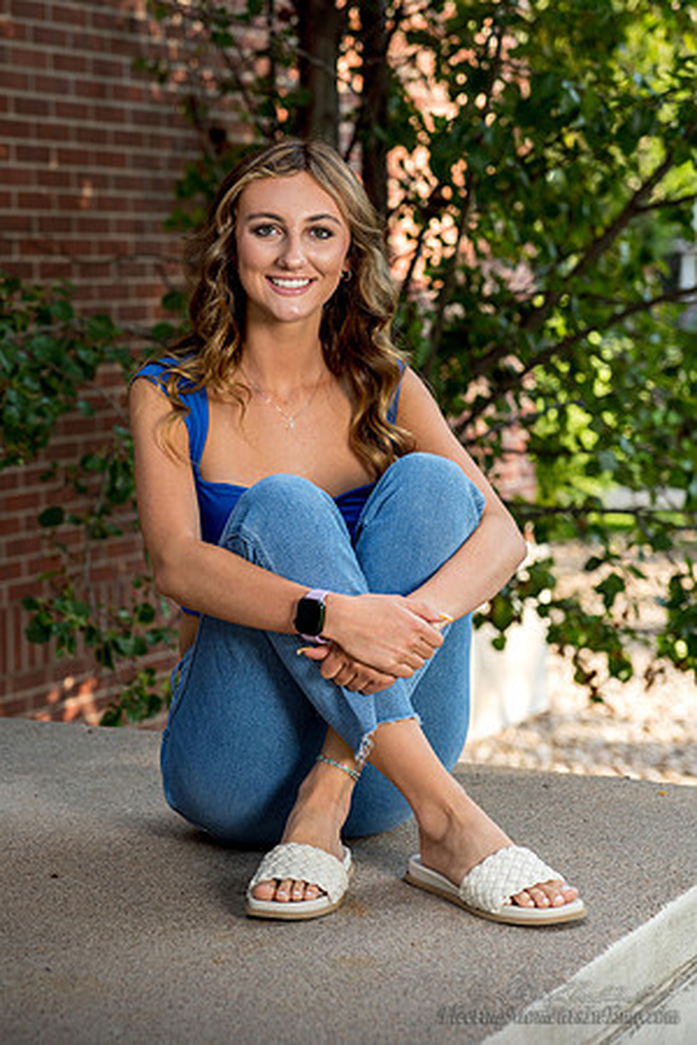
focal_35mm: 70
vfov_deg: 28.8
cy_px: 522
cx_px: 348
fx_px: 2033
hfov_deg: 19.5
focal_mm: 70
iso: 100
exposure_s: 1/160
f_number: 4
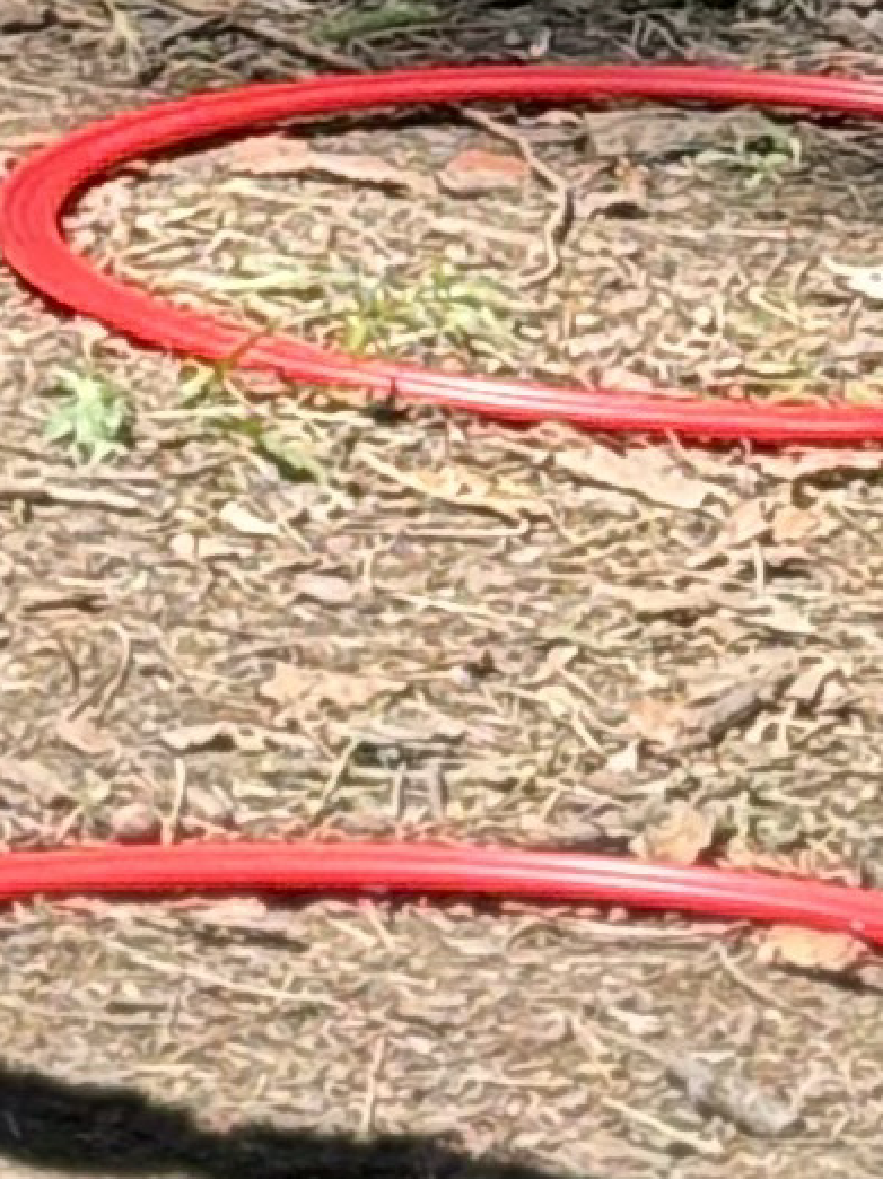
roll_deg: +1.6
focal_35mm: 402
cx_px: -1899
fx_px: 13684
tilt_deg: -3.0
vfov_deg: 4.8
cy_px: -1832
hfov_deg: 3.6
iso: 32
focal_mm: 5.96
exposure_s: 1/428
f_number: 1.6
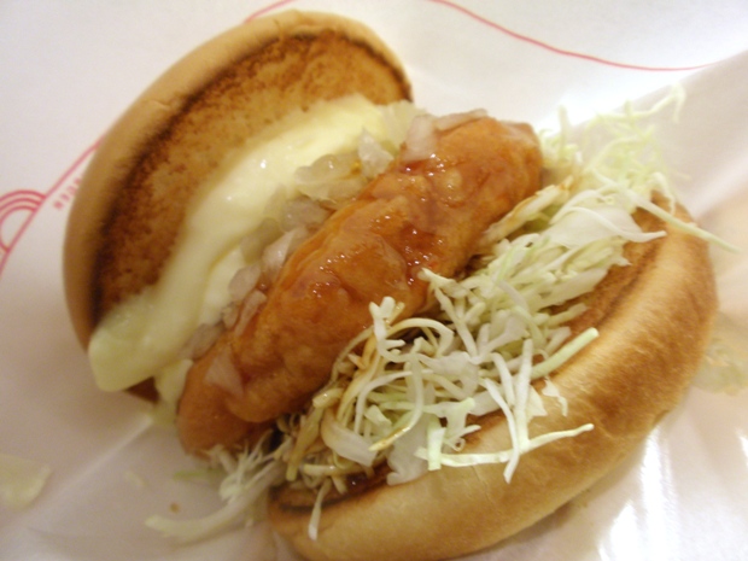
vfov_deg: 38.7
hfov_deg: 50.1
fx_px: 800
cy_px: 280
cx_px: 374
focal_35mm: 37
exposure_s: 1/8
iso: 100
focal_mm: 6.6
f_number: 3.5
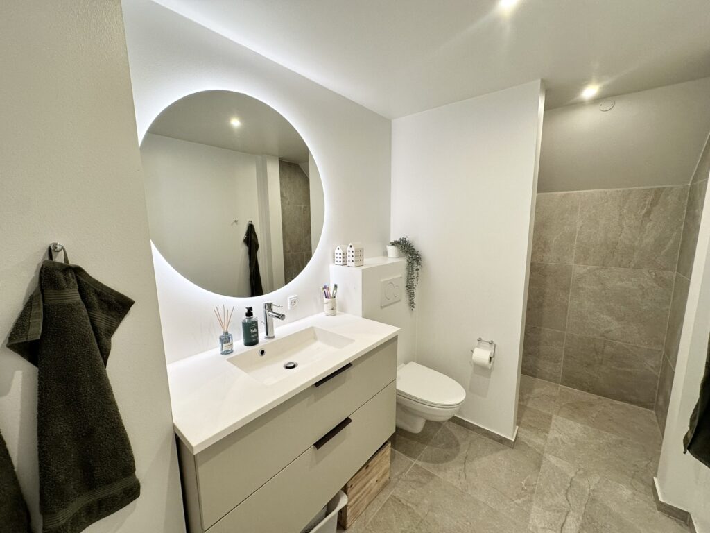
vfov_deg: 85.7
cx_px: 355
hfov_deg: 102.1
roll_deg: -0.2
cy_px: 266
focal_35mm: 14
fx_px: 287
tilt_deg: -8.9
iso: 100
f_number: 2.2
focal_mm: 2.22
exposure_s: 1/100
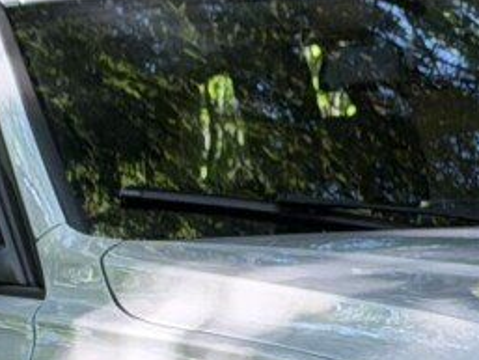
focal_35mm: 364
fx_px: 5039
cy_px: 523
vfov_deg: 4.1
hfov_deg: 5.4
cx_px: 453
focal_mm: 6.76
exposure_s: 1/201
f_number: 1.78
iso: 125
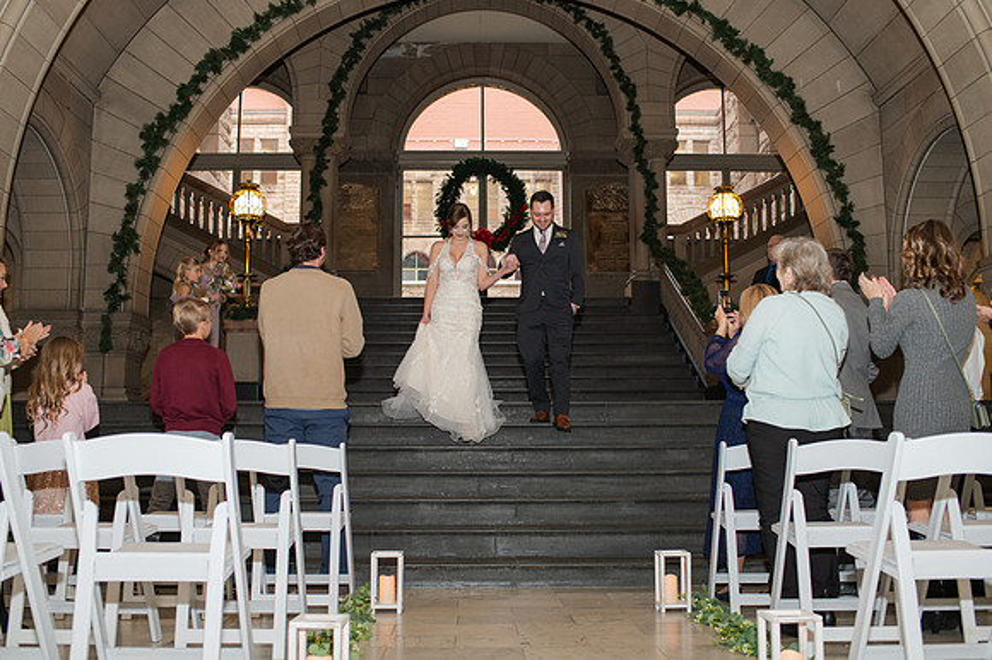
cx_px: 491
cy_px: 337
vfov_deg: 36.1
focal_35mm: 37
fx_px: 1013
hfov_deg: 52.2
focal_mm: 35
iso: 1000
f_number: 3.5
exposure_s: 1/200
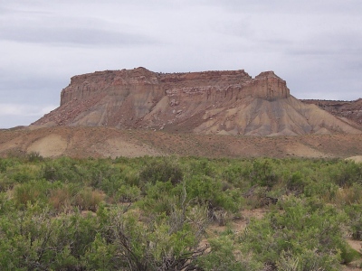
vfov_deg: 20.2
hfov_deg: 26.7
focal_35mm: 73
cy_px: 136
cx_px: 181
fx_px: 763
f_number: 4.8
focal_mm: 12.1
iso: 80
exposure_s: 1/500
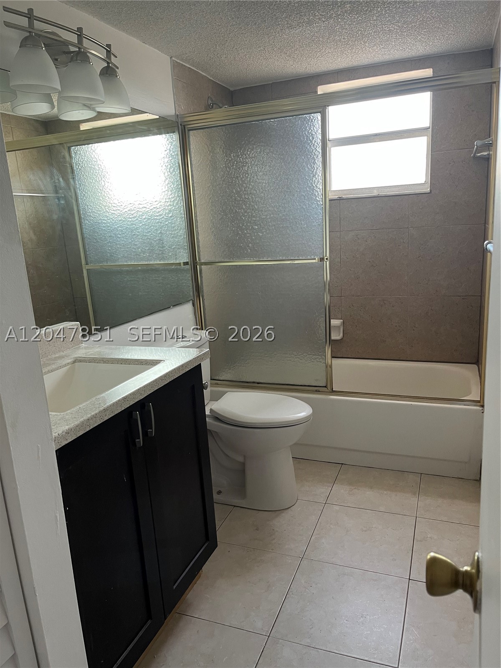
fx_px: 502
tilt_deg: -13.7
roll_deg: +3.6
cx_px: 250
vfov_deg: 67.3
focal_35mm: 26
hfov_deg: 53.1
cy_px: 334
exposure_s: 1/60
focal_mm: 5.1
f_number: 1.6
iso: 100
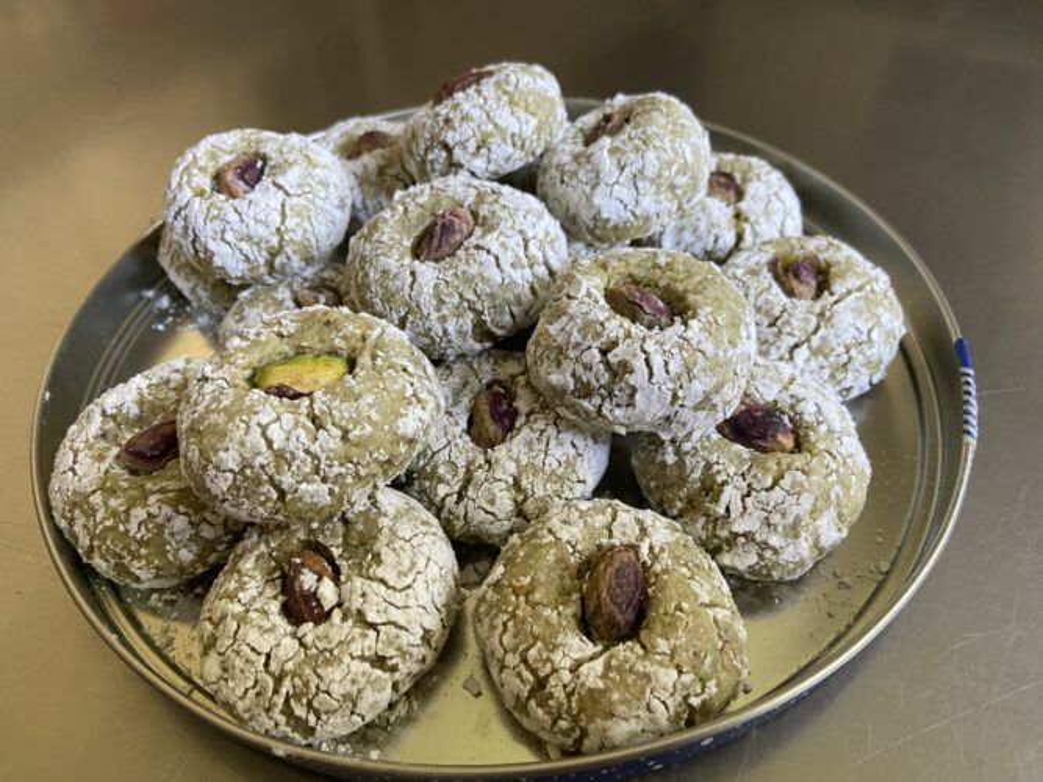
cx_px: 522
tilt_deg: -47.4
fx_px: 783
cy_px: 391
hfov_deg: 67.3
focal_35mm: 26
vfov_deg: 53.0
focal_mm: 4.25
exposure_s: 1/60
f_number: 1.8
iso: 200
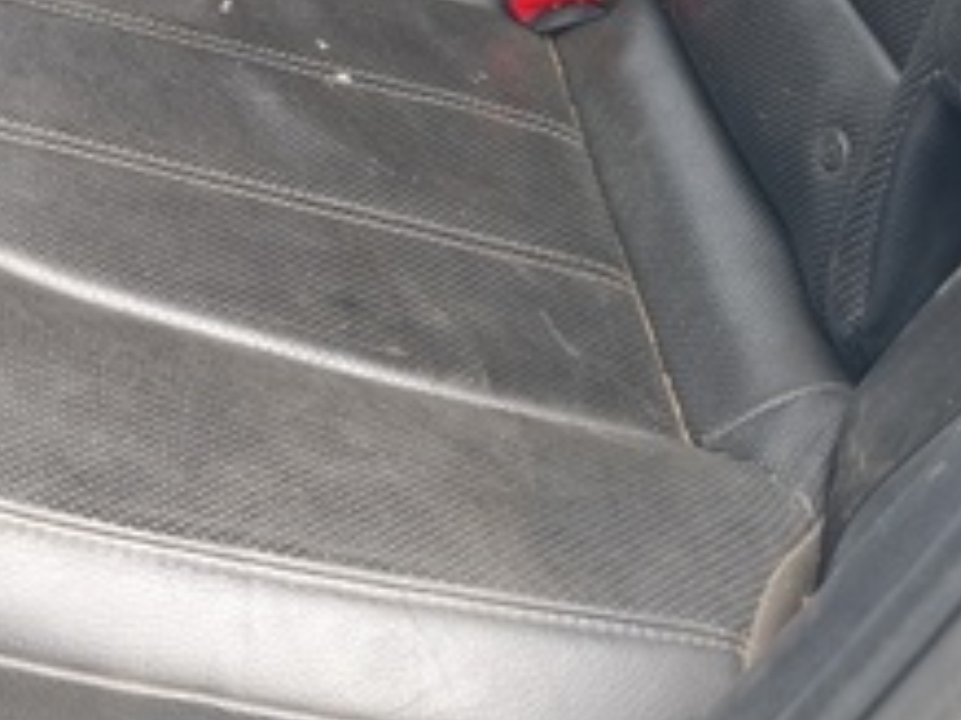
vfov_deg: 15.6
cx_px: 140
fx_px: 2331
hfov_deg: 22.8
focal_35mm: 84
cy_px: -474
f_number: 1.6
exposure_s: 1/100
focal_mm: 6.57
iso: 400
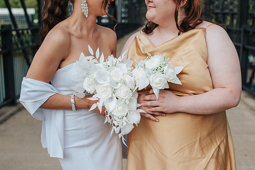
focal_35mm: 53
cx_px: 142
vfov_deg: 25.8
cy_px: 90
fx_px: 372
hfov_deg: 37.8
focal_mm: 35
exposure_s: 1/1000
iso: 100
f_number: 3.2
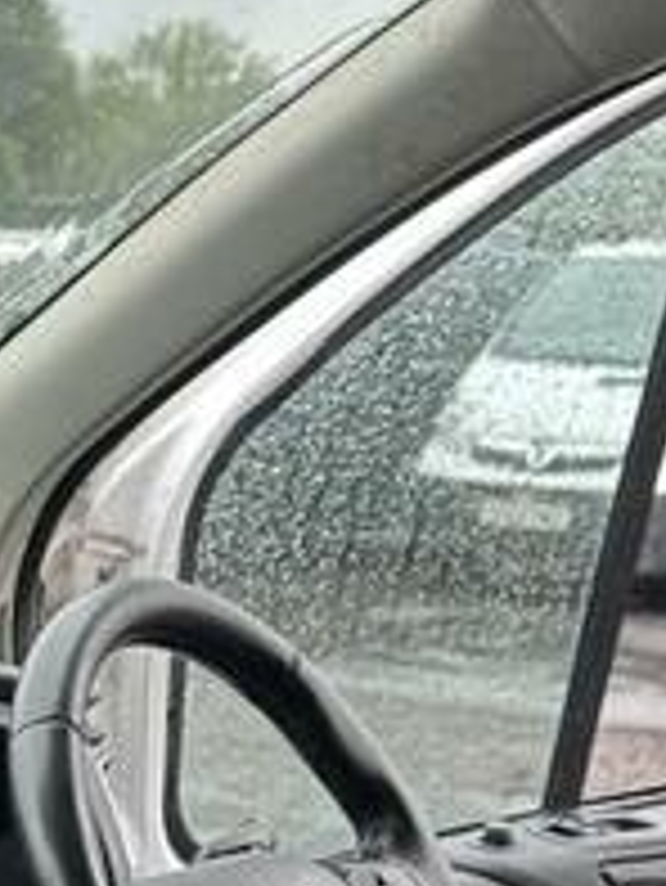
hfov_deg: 13.1
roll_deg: -3.8
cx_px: -194
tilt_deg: -20.7
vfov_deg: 16.6
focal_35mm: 109
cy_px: 1273
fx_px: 2793
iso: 80
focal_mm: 6.86
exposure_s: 1/121
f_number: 1.78
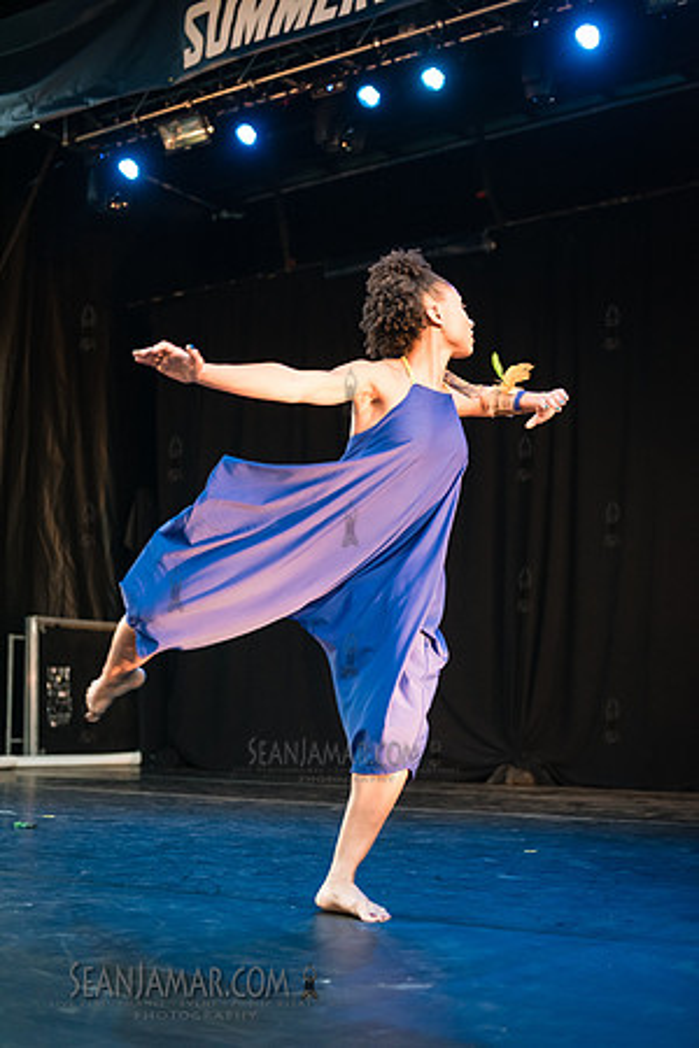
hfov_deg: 27.0
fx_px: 1456
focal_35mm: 50
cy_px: 524
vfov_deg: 39.6
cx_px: 350
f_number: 2.8
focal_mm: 50
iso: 3200
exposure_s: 1/400
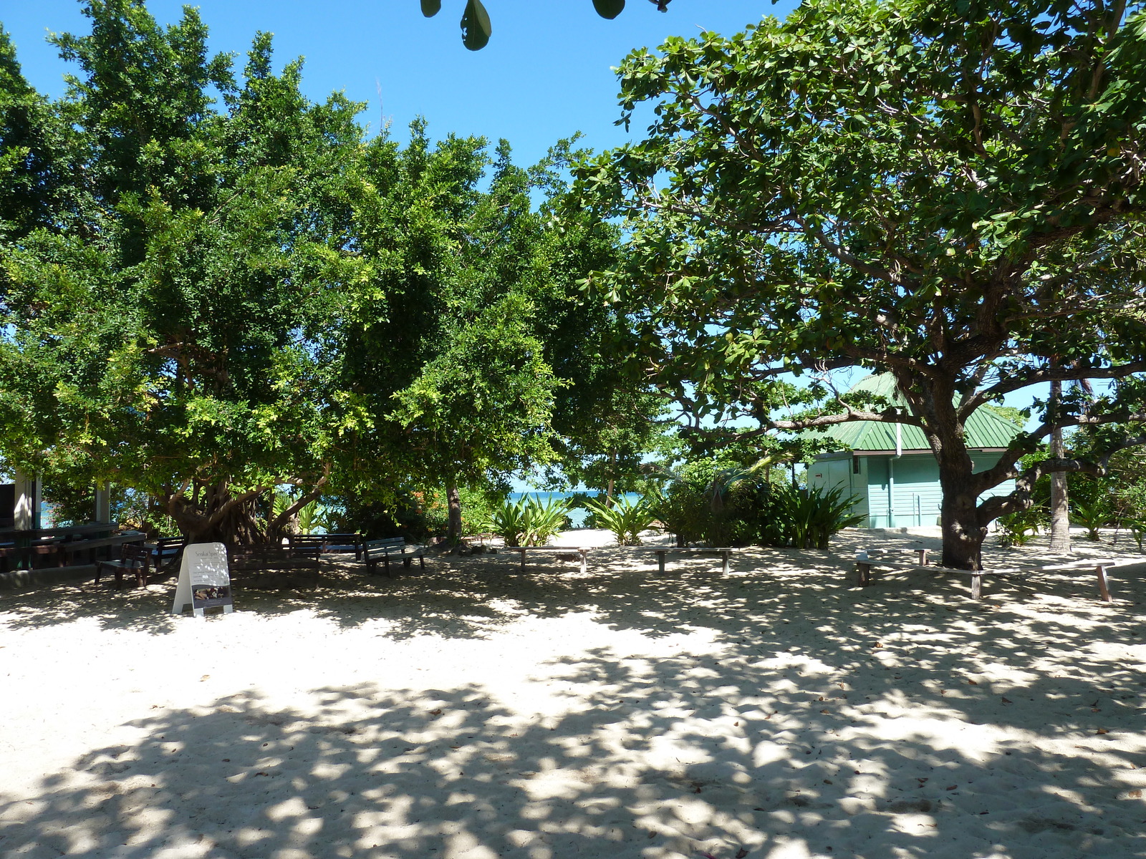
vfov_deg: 54.9
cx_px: 573
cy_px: 430
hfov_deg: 69.4
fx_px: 828
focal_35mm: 25
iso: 80
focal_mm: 4.1
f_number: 4
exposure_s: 1/250
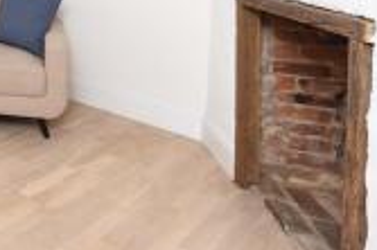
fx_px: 418
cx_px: -86
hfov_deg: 36.3
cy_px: -57
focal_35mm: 40
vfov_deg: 28.5
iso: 500
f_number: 7.1
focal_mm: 14
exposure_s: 1/10
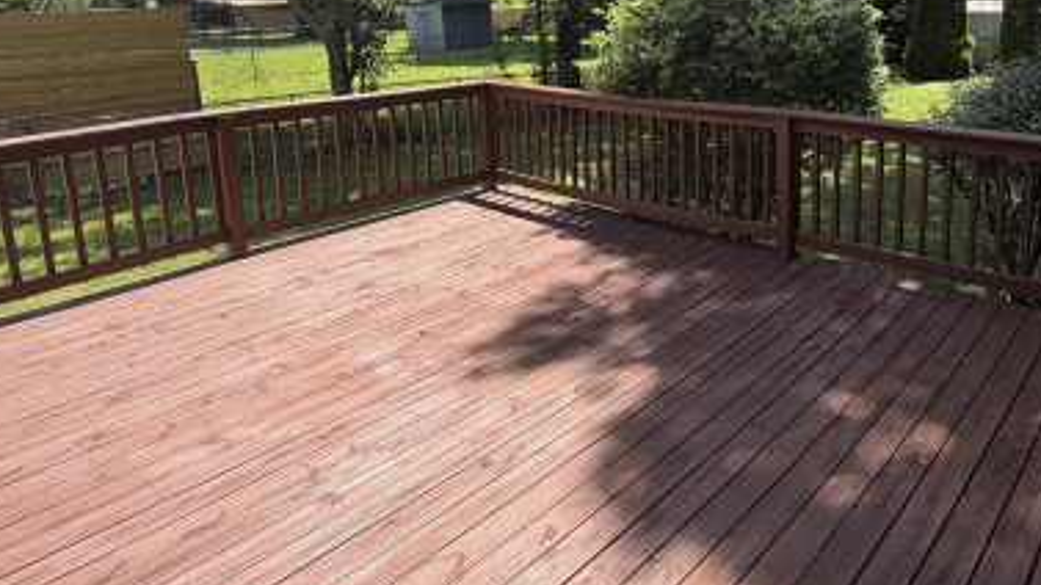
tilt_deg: -9.7
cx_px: 744
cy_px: 116
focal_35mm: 27
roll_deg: +0.7
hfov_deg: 66.7
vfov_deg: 41.1
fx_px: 745
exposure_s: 1/502
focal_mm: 2.22
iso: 50
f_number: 2.2
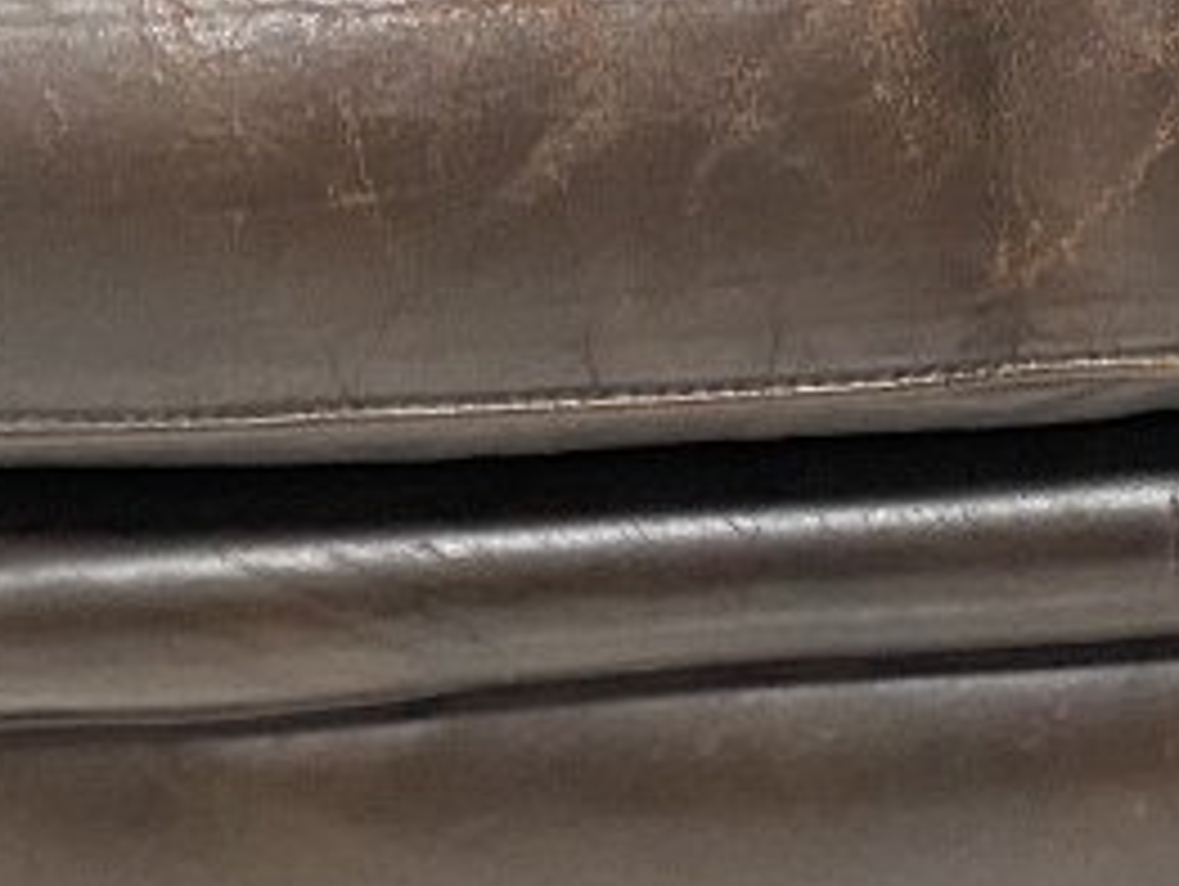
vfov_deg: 12.3
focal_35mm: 119
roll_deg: +4.5
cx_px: 1264
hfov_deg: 16.1
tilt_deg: -23.5
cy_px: -63
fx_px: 4057
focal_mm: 4.25
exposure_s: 1/57
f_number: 1.8
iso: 500
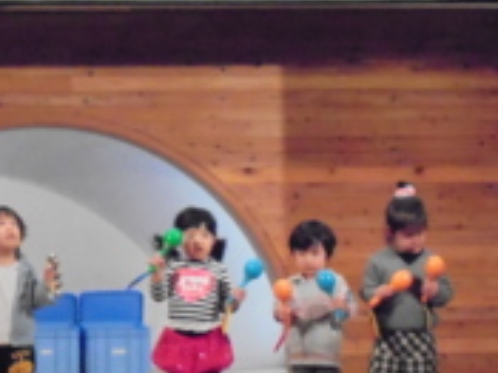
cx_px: 111
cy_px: 162
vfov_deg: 15.1
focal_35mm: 98
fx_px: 1409
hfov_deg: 19.9
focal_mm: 8.9
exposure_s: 1/60
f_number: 4.8
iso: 1600
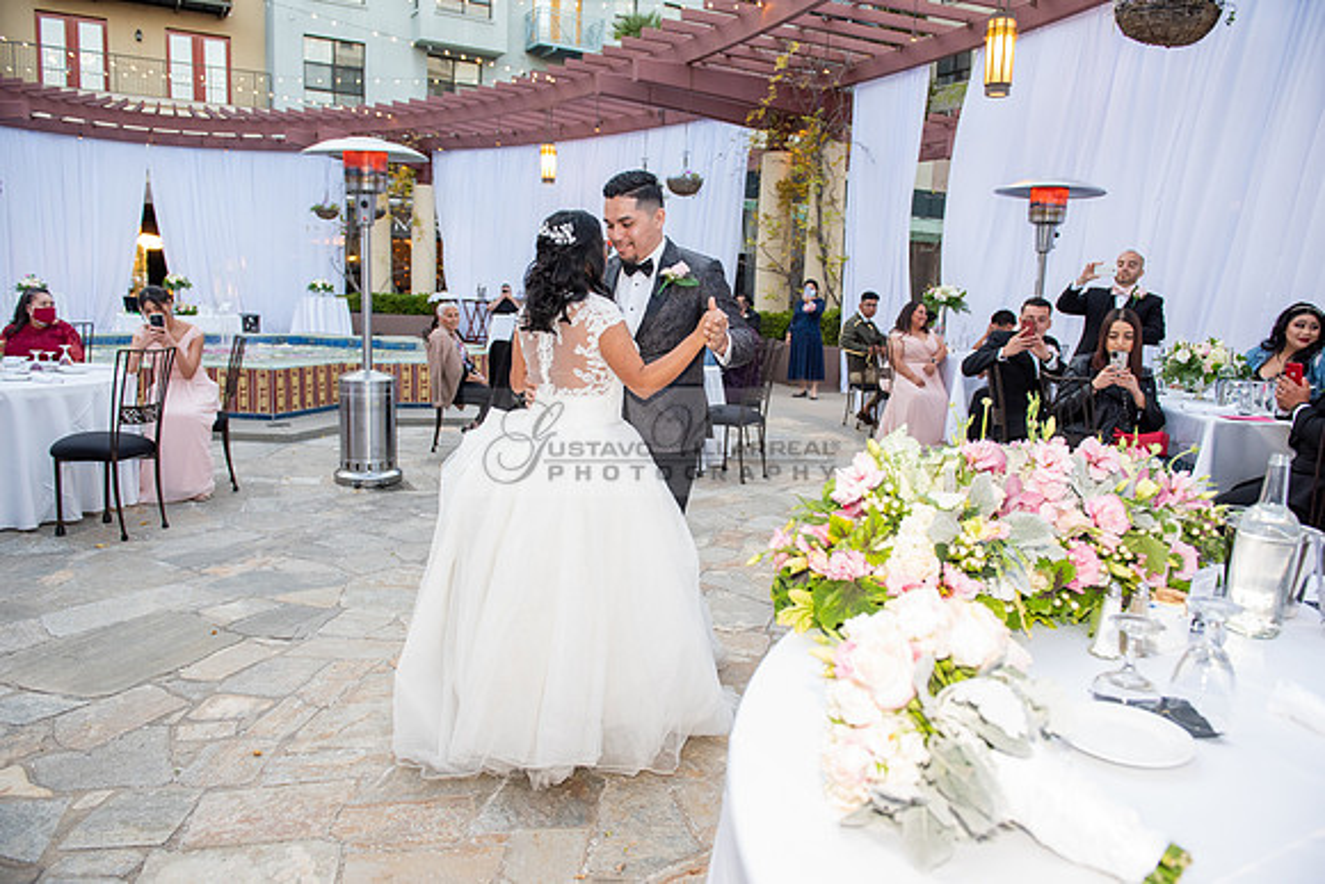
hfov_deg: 73.7
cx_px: 662
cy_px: 442
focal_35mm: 24
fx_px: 883
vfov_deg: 53.2
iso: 1250
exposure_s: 1/160
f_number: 4
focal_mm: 24
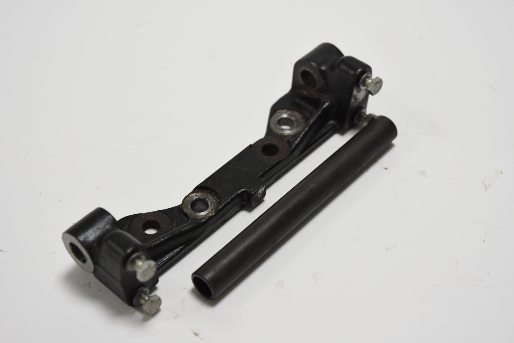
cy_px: 172
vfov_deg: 20.2
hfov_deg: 29.9
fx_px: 964
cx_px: 257
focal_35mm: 68
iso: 320
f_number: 2.8
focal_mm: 45
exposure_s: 1/100
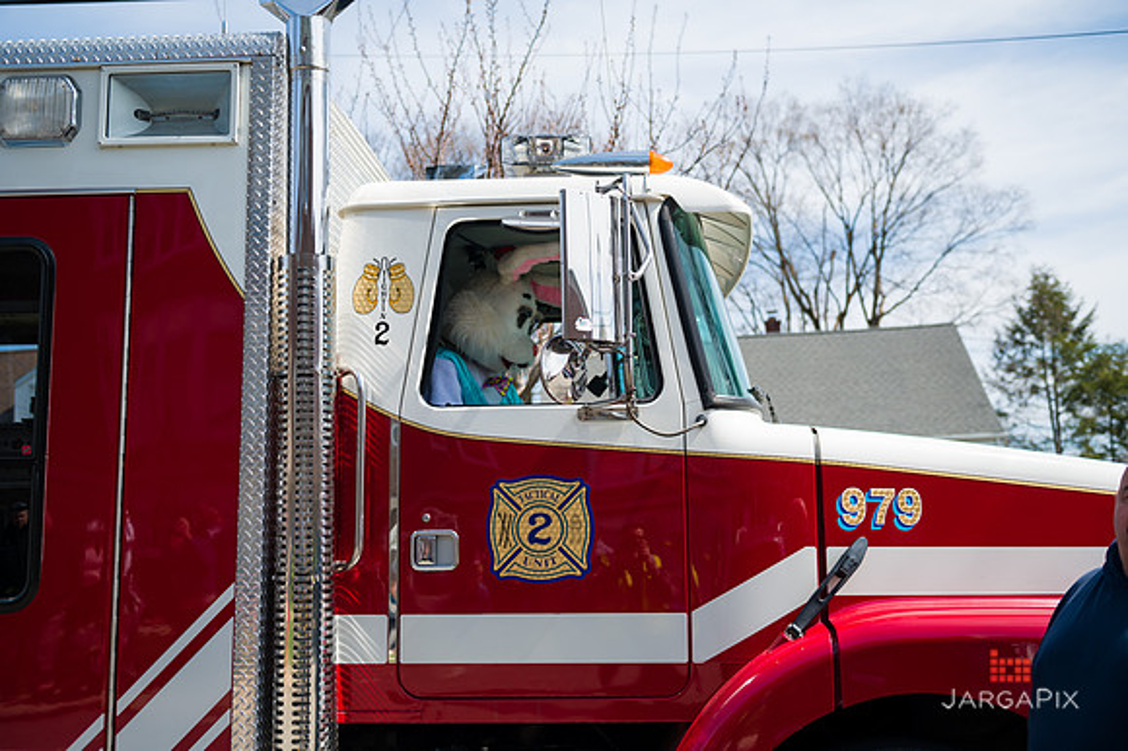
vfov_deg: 33.4
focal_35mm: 40
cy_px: 376
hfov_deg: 48.5
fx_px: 1253
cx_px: 564
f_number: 4
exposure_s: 1/3200
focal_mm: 40
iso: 200
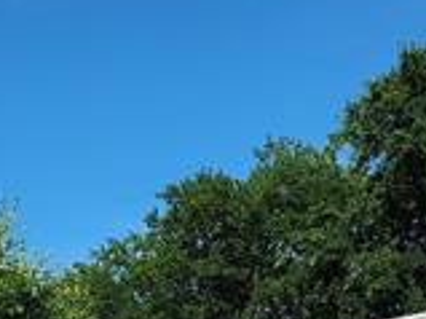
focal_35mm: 148
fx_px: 1820
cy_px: 609
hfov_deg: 13.3
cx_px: 70
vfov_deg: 9.4
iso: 12
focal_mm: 6.4
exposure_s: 1/1339
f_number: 1.8
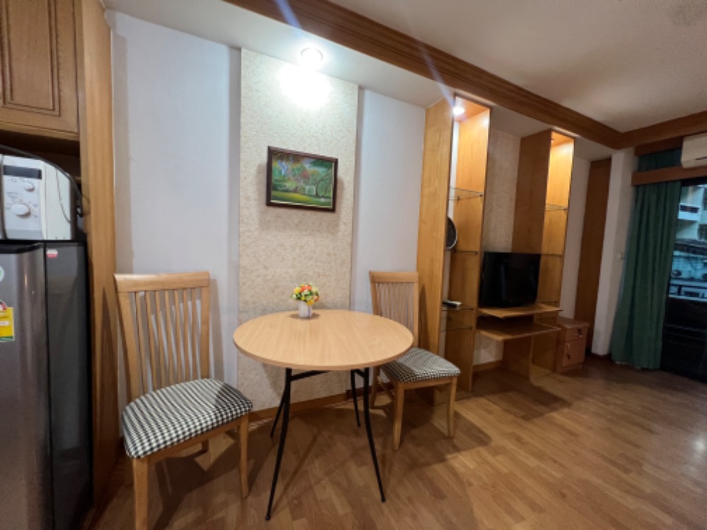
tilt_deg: -3.8
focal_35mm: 13
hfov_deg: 106.2
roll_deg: -2.1
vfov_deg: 89.9
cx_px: 354
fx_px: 266
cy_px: 265
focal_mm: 1.57
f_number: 1.8
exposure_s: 1/50
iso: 320
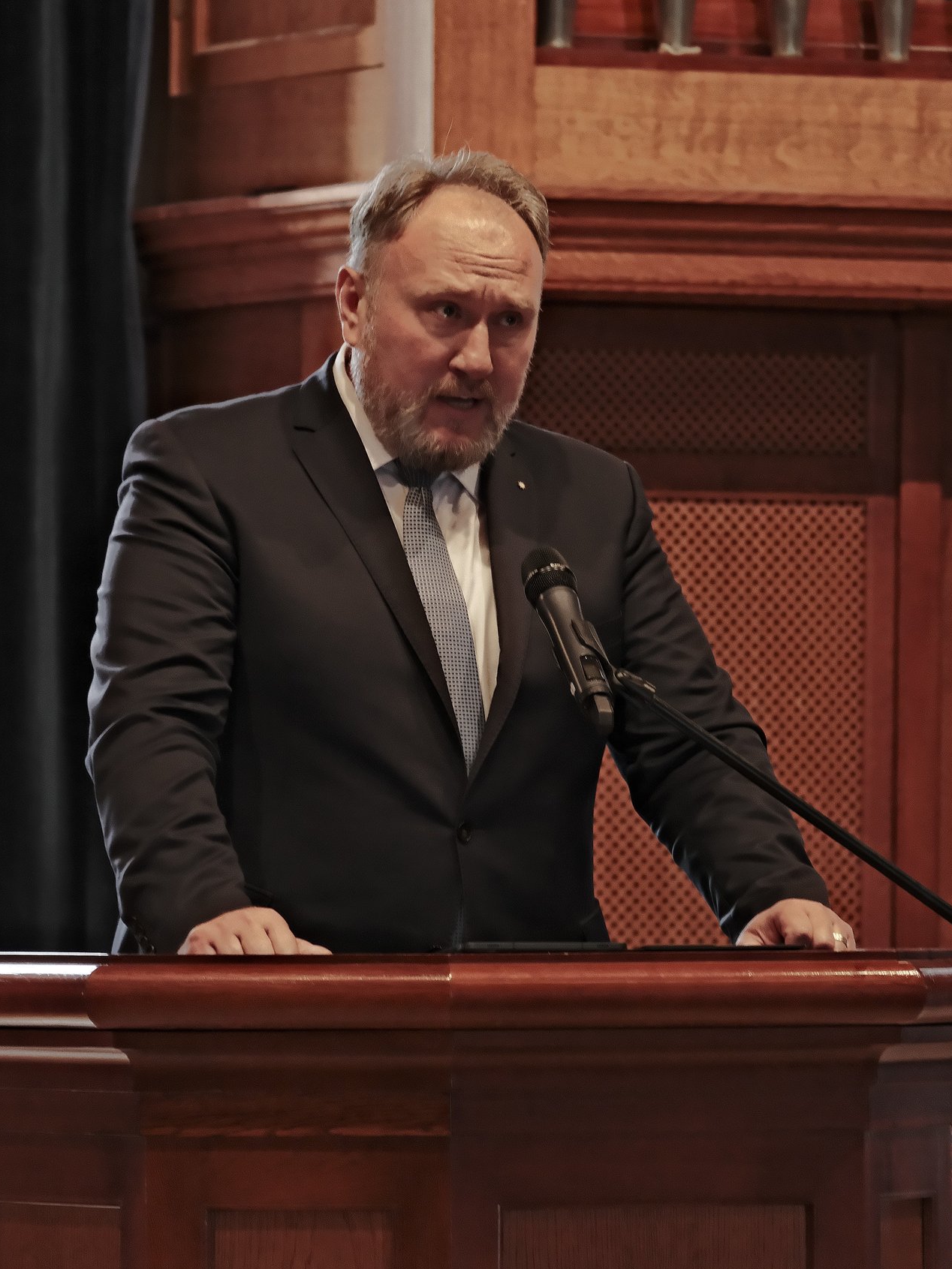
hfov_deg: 5.0
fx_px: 10929
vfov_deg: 6.6
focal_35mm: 298
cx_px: 476
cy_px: 600
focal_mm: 181.9
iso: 3200
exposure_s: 1/50
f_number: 6.4
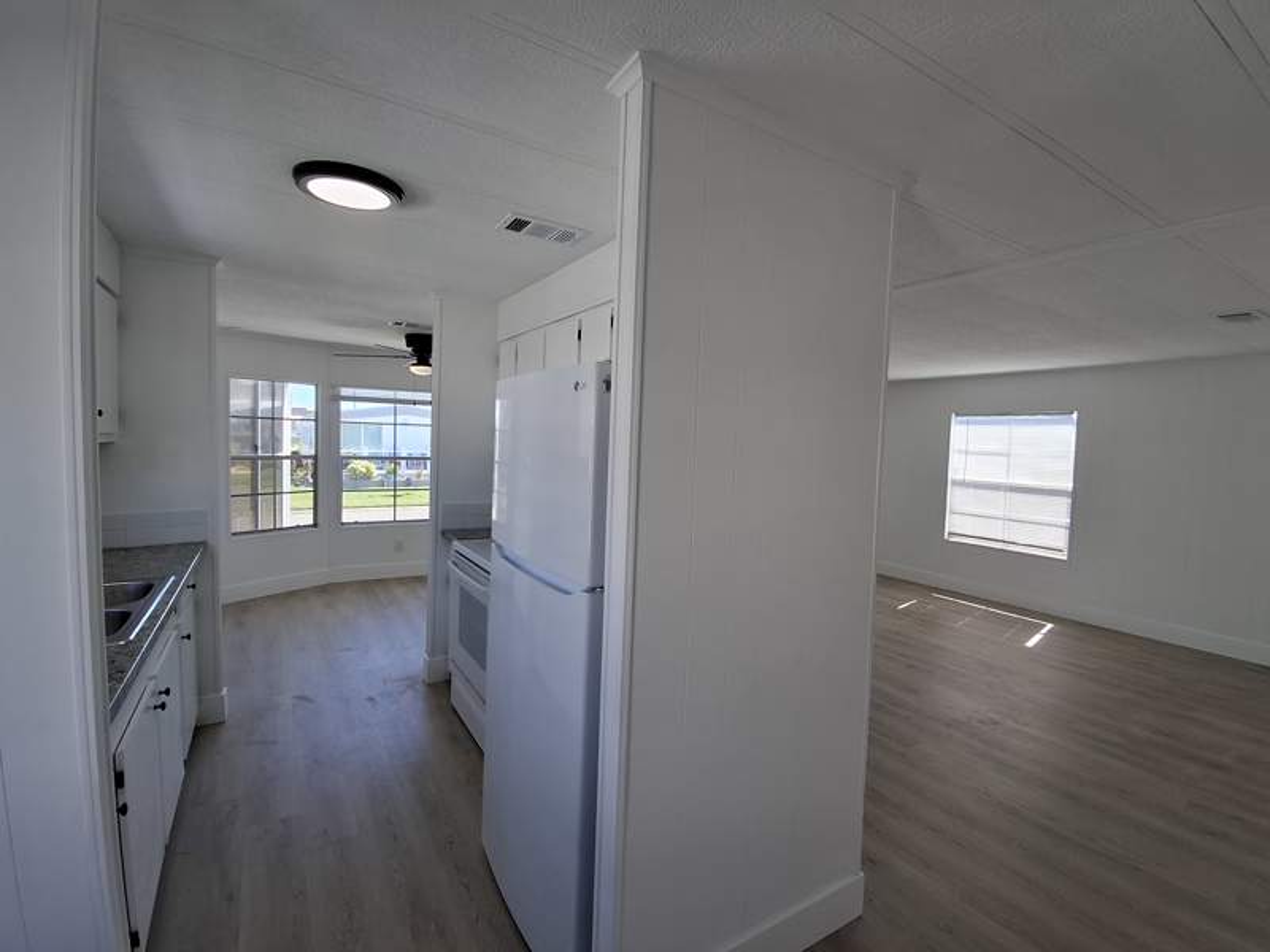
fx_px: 587
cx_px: 635
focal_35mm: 16
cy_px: 476
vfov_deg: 78.1
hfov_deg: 94.5
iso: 40
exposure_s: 1/163
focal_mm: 1.64
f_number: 2.2
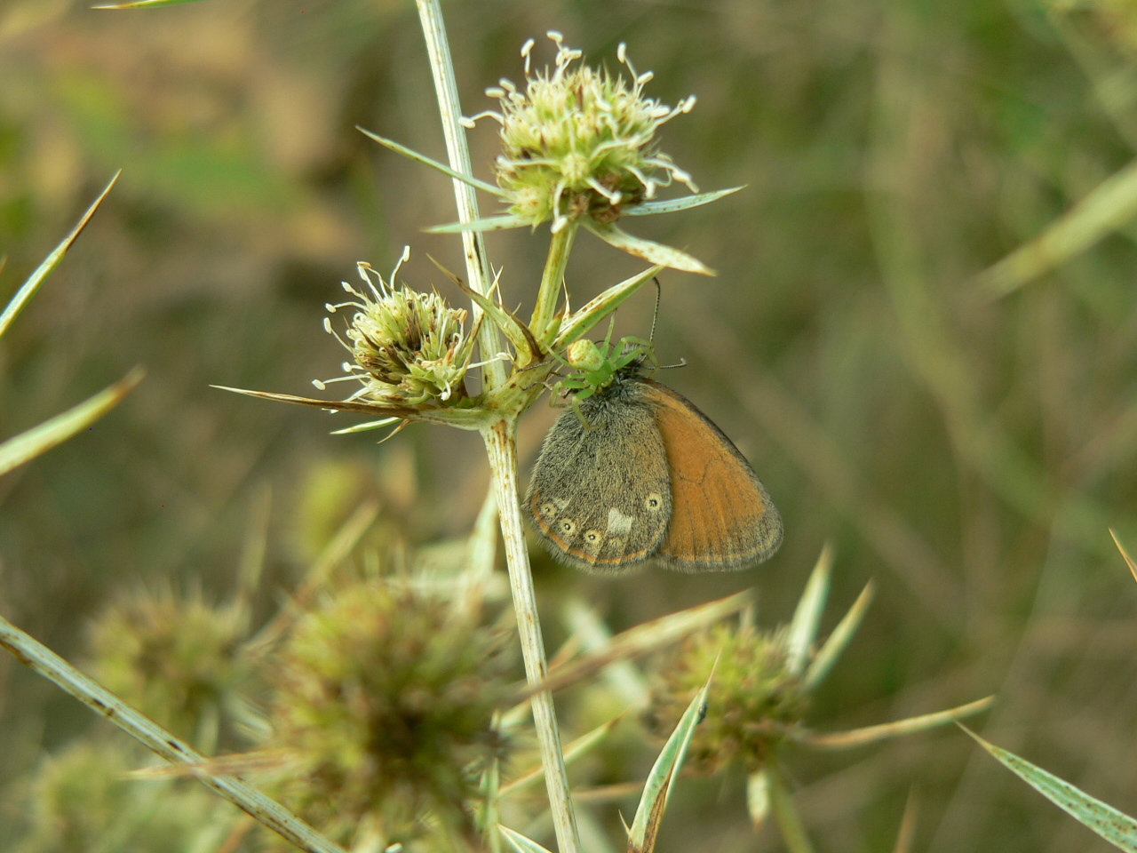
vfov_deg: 15.4
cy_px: 426
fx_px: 3153
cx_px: 568
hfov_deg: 20.4
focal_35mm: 96
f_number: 2.8
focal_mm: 16.1
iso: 80
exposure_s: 1/80
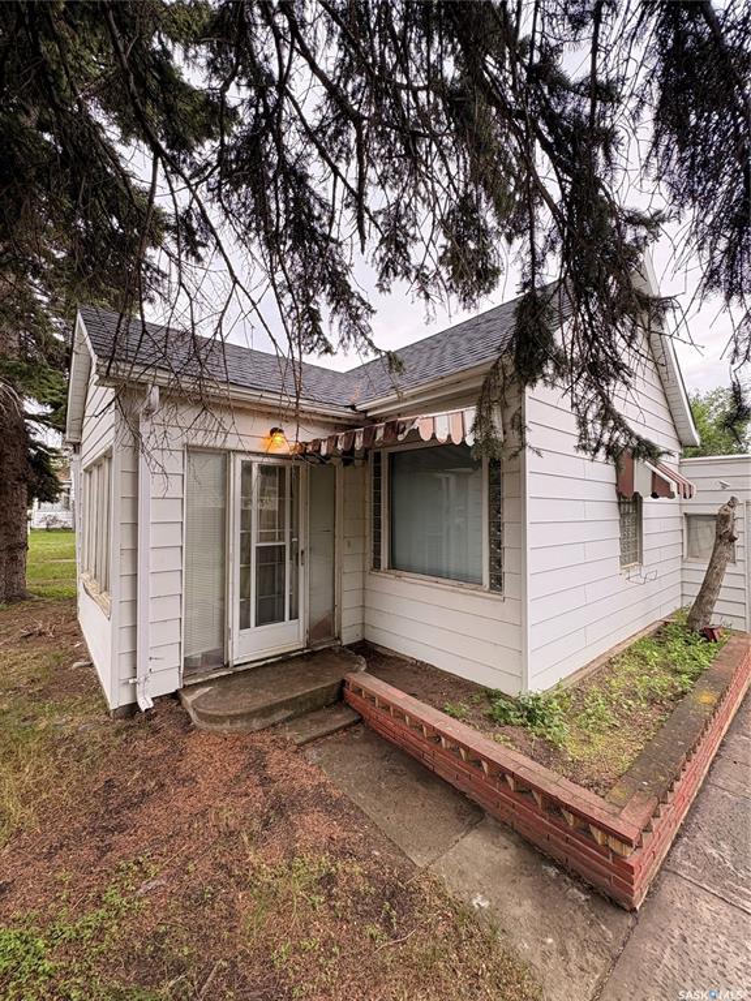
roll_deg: -0.5
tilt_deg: +2.5
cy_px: 500
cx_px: 376
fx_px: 405
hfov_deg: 85.7
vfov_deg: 102.1
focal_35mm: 14
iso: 64
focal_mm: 2.22
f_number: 2.2
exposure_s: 1/211
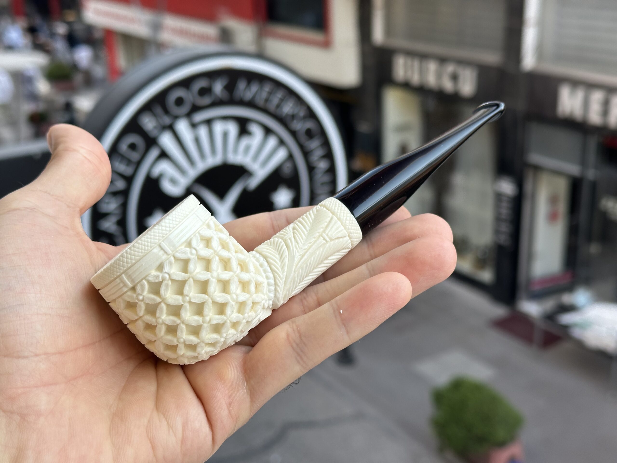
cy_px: 232
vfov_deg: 30.3
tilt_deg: -20.0
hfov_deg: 39.7
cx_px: 308
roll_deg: +1.5
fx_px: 856
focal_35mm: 48
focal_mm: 6.86
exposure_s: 1/317
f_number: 1.78
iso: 64
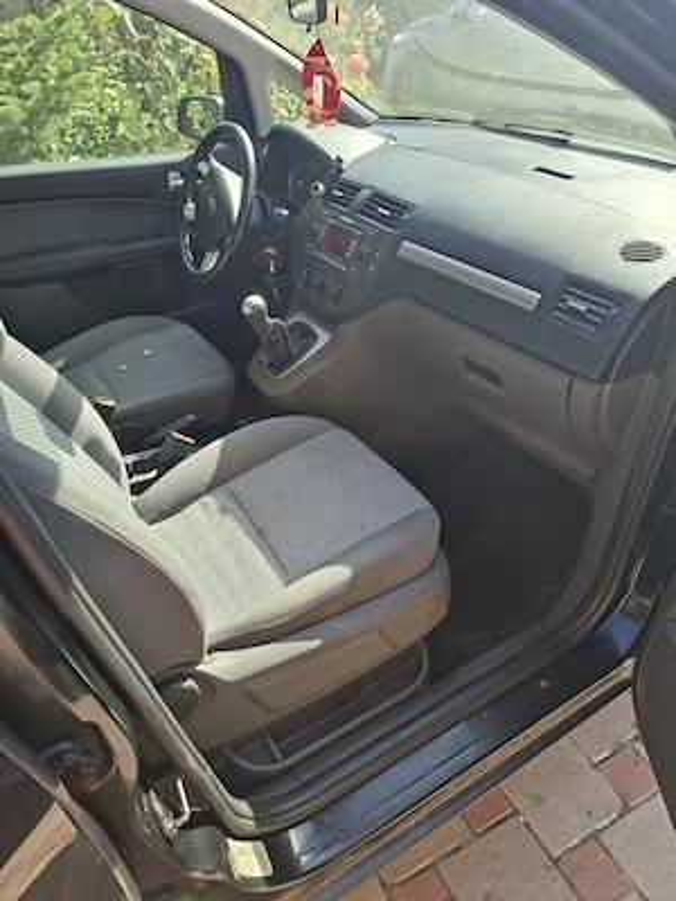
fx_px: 599
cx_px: 338
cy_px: 450
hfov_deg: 58.9
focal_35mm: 23
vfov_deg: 73.9
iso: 50
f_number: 1.8
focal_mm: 5.54
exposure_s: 1/313
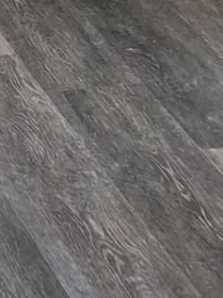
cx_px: -236
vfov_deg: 9.6
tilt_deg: -20.6
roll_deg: +1.6
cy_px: 10
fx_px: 1752
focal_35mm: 204
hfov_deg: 7.0
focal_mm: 3.99
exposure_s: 1/120
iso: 50
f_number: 1.8
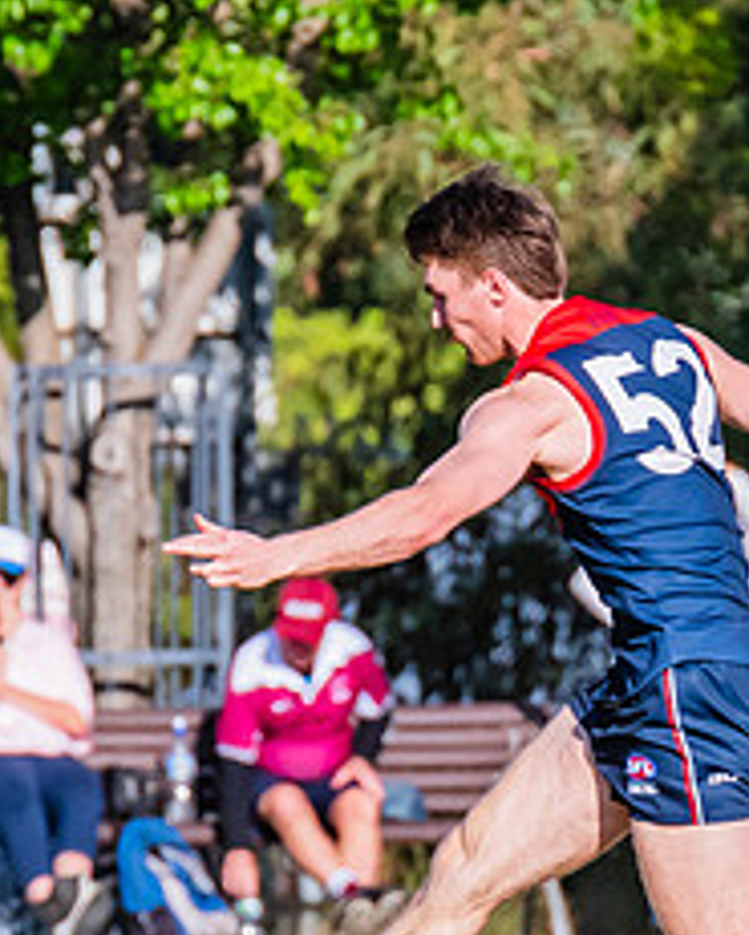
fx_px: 51284
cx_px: 733
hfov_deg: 0.8
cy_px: 601
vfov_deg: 1.0
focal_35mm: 1852
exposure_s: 1/1600
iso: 800
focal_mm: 420
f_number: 10
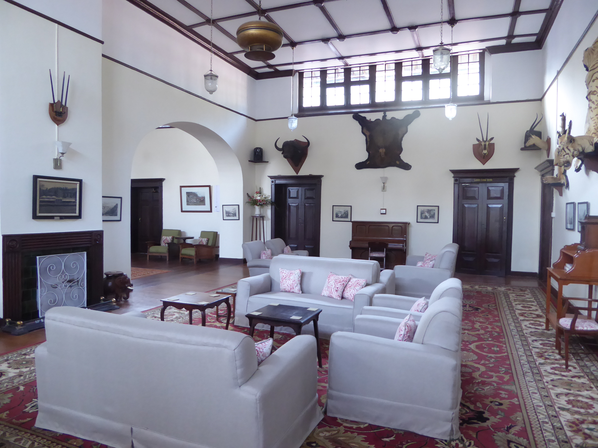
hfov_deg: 69.4
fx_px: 432
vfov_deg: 54.9
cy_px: 224
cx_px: 299
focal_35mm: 25
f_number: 3.3
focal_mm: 4.3
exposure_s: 1/10
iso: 400
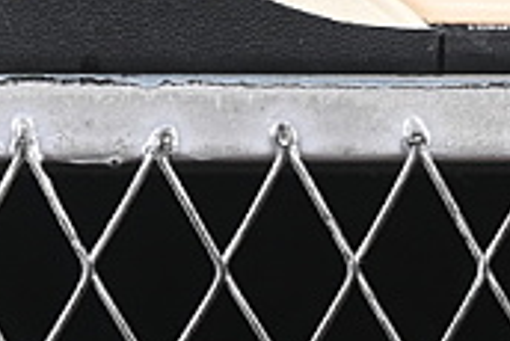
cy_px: -417
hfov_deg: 5.9
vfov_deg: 3.9
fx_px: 4948
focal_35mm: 349
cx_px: 190
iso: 160
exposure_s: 1/60
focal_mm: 50
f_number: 6.3
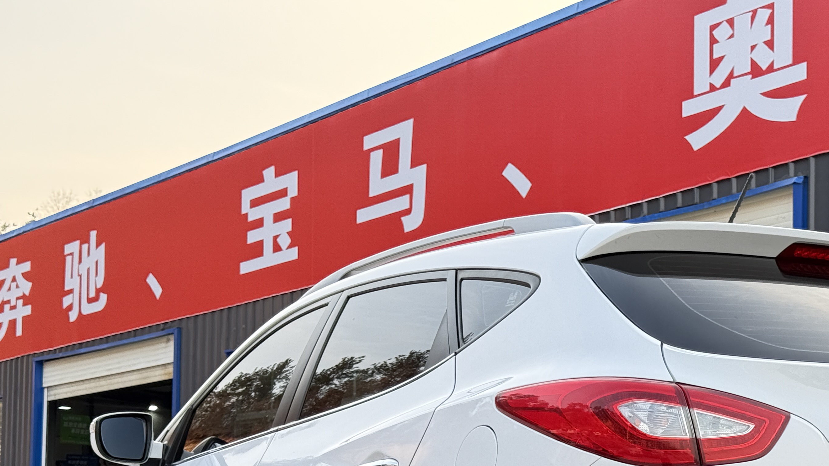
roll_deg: -0.6
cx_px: 597
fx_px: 1715
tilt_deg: +3.1
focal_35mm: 78
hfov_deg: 26.9
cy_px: 461
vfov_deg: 15.2
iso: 80
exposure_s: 1/312
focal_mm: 6.76
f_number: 1.78
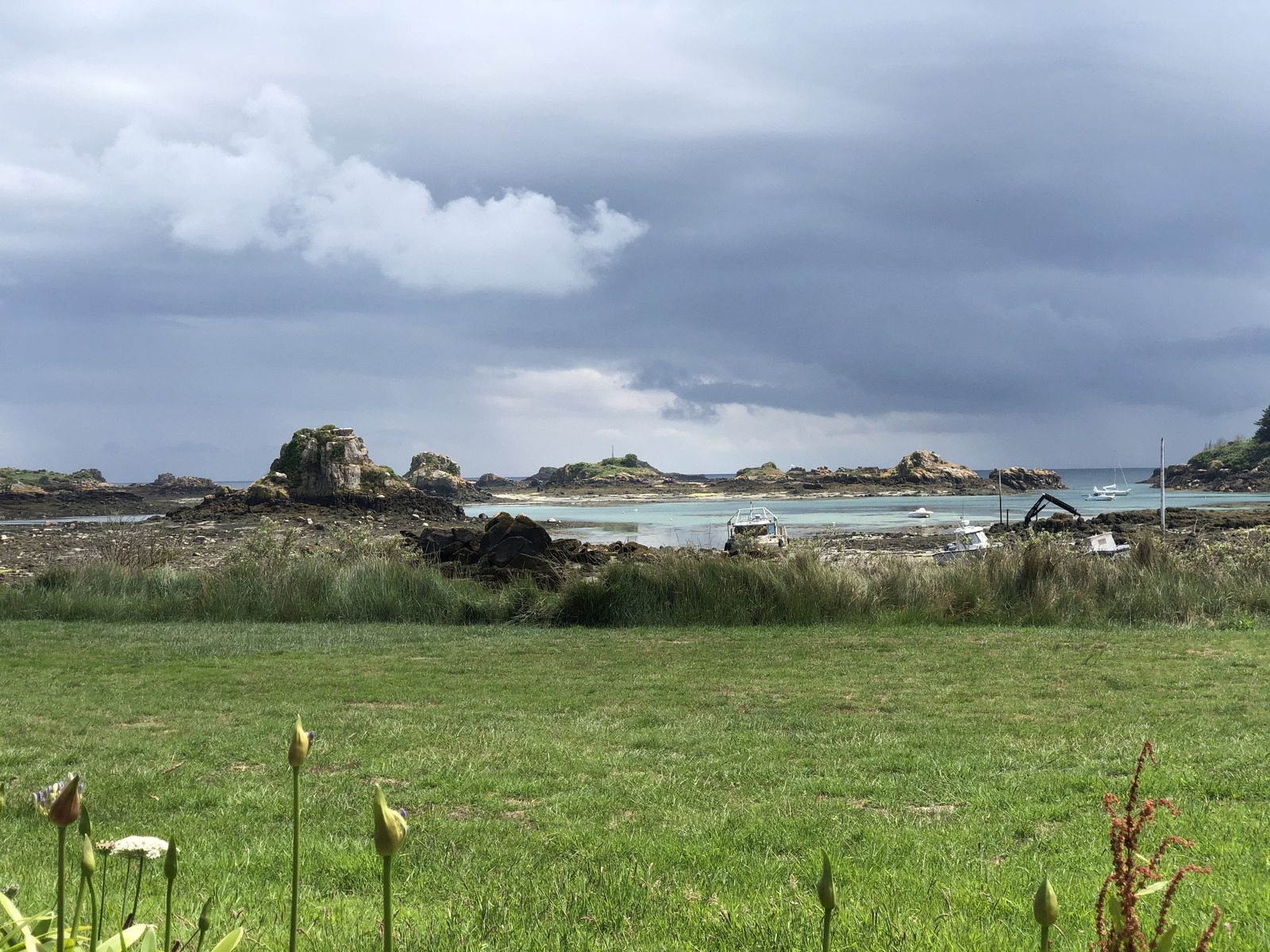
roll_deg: +1.6
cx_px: 635
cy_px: 476
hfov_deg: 36.8
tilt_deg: -0.3
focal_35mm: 52
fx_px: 1908
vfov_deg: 28.0
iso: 16
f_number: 2.4
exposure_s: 1/1066
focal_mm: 6
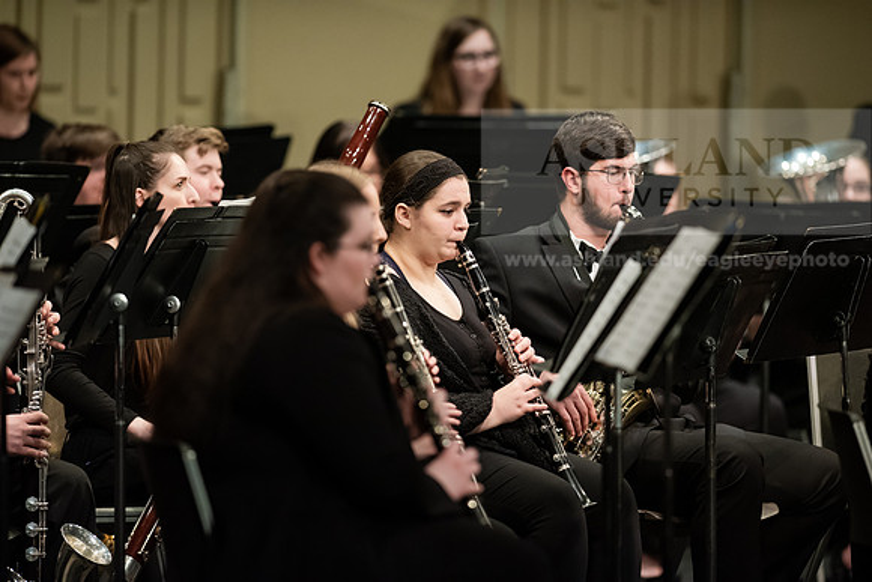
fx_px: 7268
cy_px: 291
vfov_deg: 4.6
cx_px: 436
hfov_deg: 6.9
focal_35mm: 300
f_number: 3.2
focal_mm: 300
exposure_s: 1/250
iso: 3200
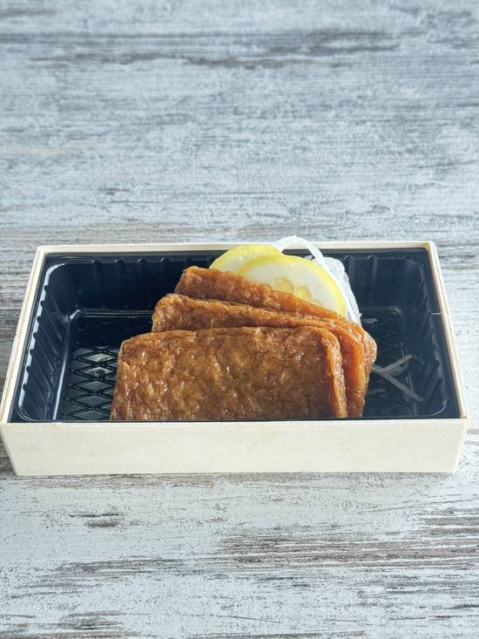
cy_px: 320
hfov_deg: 30.3
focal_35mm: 48
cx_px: 240
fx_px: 885
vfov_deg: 39.7
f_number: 1.78
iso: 100
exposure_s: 1/60
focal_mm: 6.76
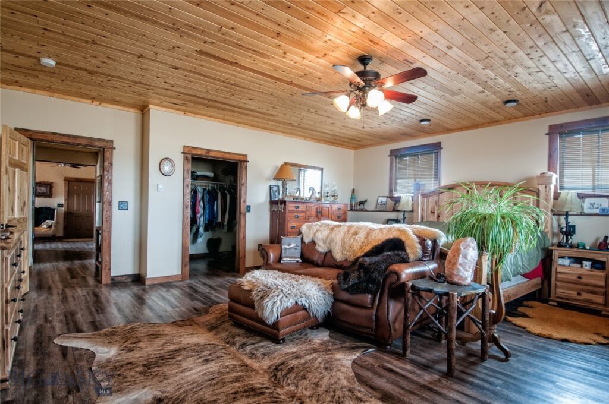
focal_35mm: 18
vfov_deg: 67.2
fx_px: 304
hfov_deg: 90.1
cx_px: 304
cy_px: 202
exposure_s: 1/10
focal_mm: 12
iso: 200
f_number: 3.8
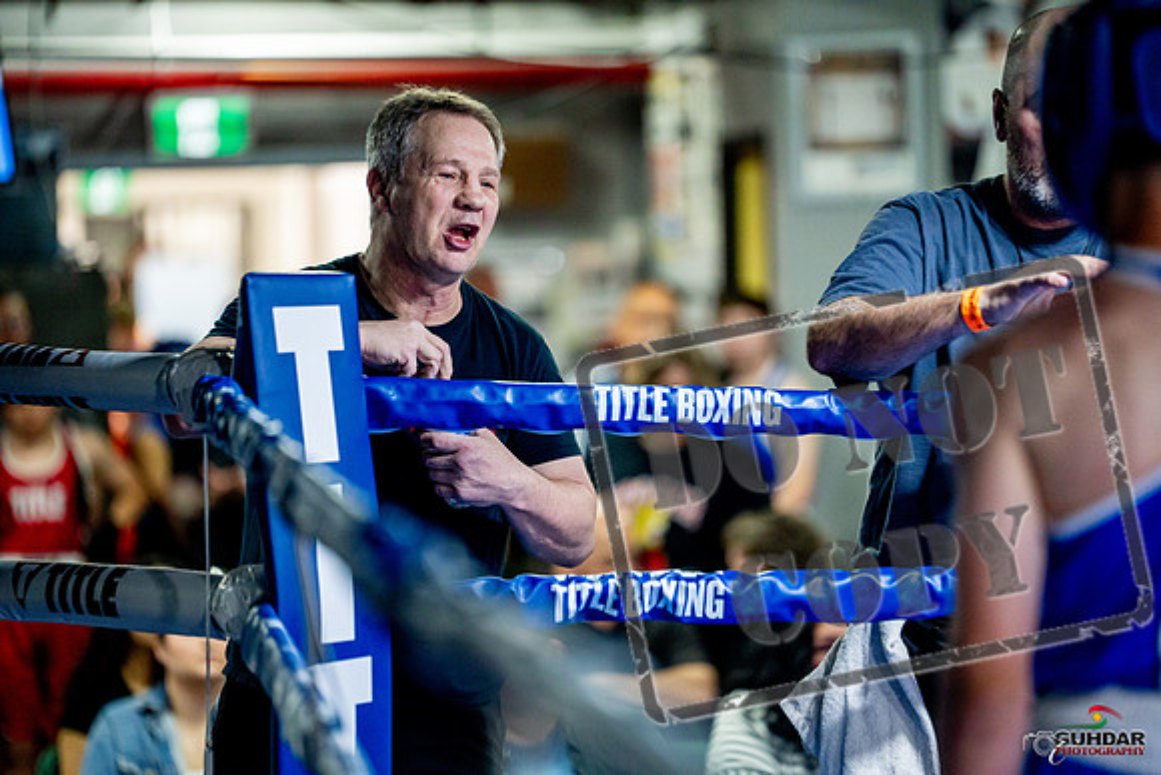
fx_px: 4838
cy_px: 388
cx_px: 580
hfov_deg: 13.7
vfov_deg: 9.2
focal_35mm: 150
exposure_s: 1/800
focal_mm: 150
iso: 4000
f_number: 2
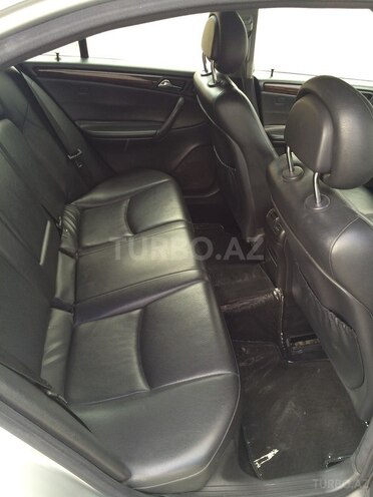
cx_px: 186
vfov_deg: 61.7
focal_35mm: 29
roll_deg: +0.4
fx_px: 417
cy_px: 248
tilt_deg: -37.0
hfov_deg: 48.2
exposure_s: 1/50
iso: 40
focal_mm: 4.15
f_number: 2.2
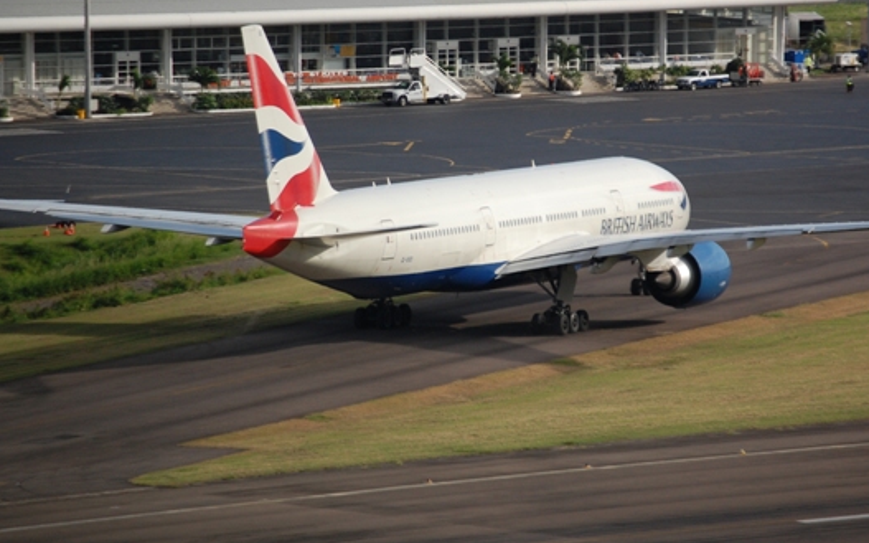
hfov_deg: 5.7
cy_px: 236
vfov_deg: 3.5
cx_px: 511
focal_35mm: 371
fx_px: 8784
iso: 400
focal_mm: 200
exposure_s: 1/2000
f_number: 5.6
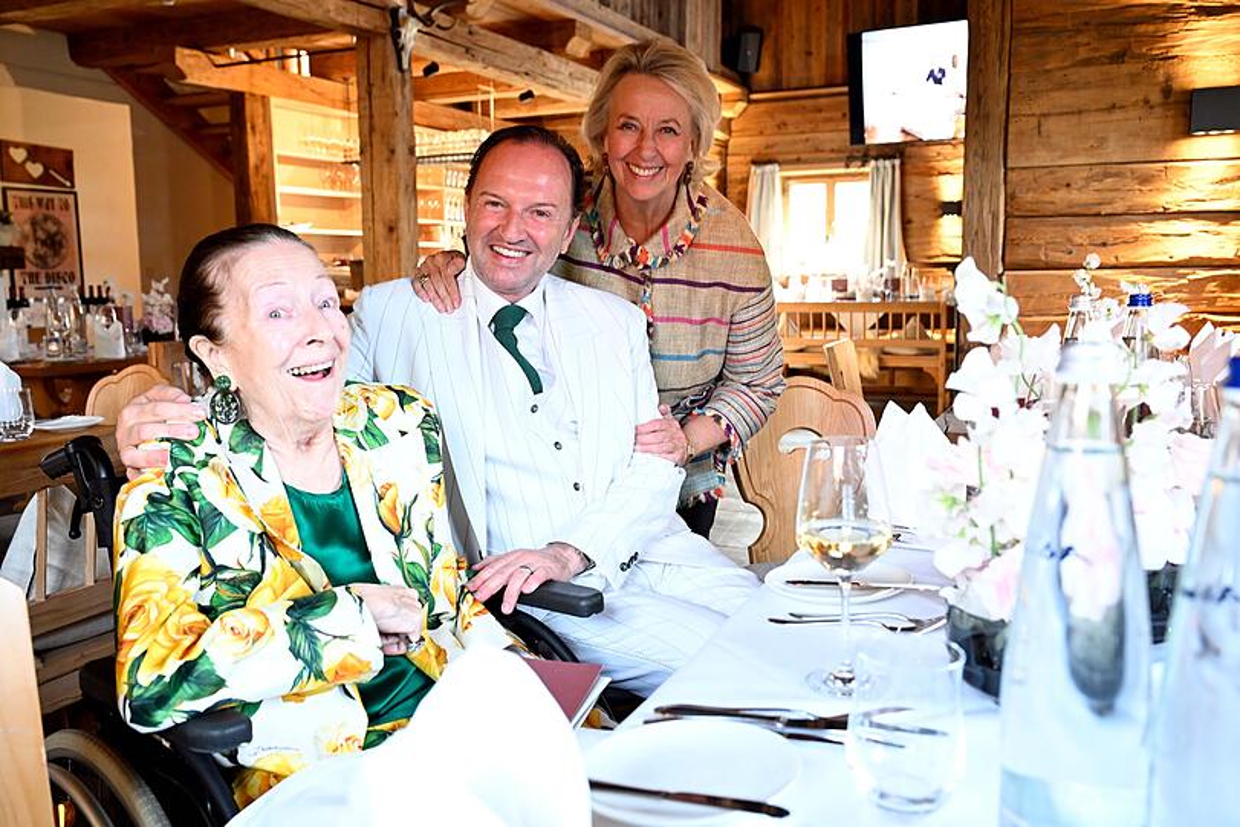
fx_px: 1051
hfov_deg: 61.1
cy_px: 414
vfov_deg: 43.0
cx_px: 620
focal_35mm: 30
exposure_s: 1/50
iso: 2500
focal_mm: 30.5
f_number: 5
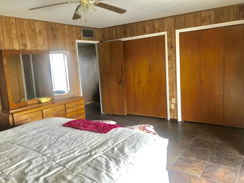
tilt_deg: -10.1
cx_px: 122
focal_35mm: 28
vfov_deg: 49.7
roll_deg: +3.7
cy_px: 92
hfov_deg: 63.4
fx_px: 197
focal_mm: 3.99
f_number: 1.8
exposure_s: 1/24
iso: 40
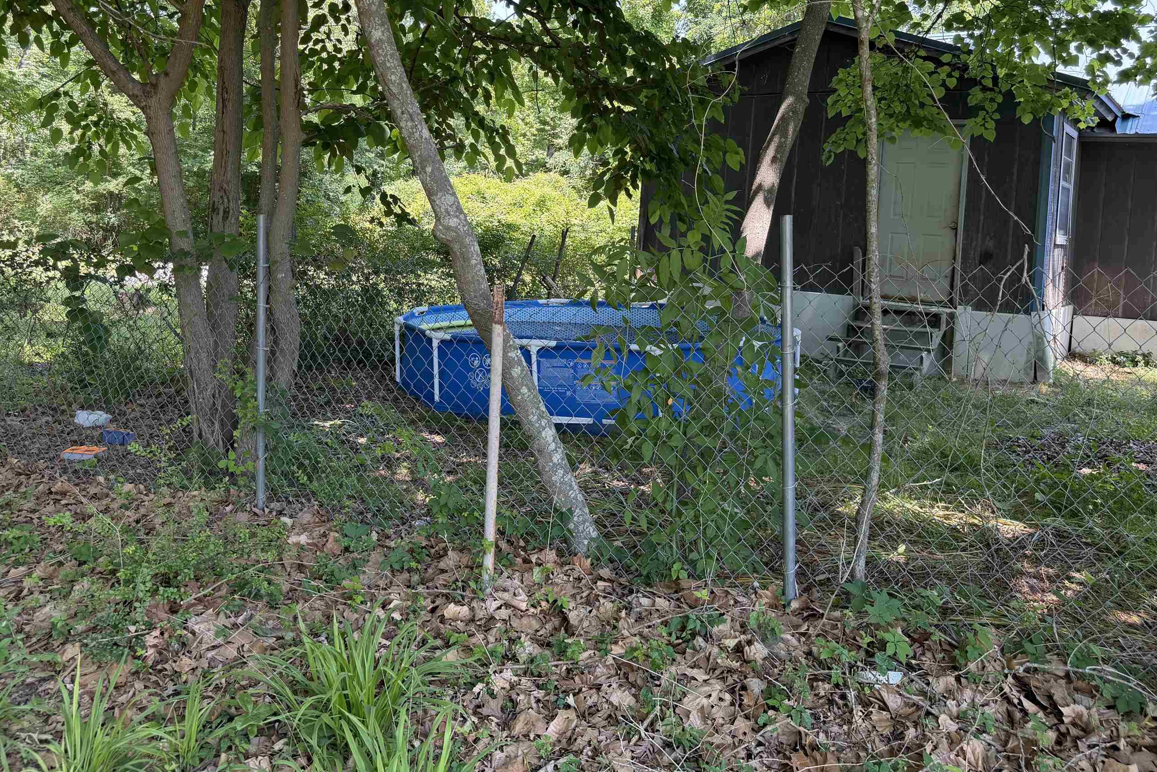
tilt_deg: -2.2
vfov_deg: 43.0
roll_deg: -3.8
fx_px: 964
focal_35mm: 30
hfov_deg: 61.9
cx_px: 576
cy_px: 252
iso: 80
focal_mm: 6.76
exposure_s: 1/221
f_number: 1.78
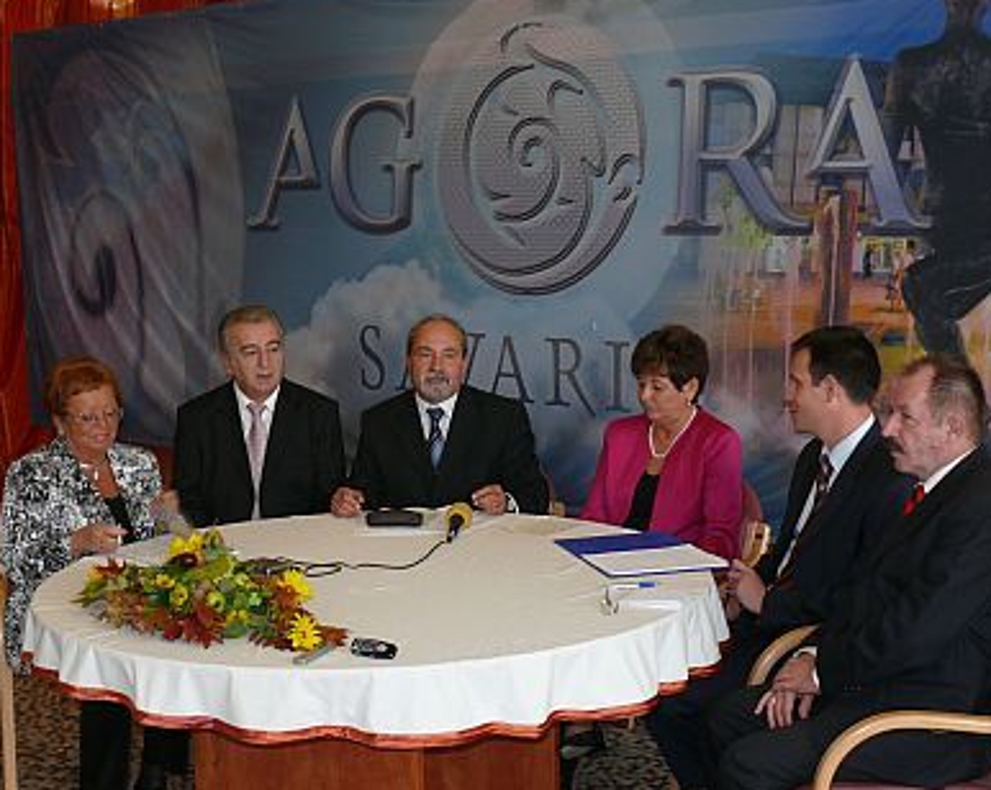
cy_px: 416
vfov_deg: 26.6
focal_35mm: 57
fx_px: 1670
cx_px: 475
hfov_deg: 33.0
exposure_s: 1/30
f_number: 2.8
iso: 100
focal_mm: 9.1
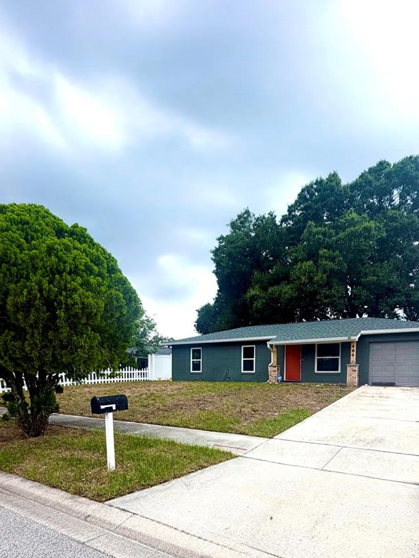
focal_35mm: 20
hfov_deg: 65.5
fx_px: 323
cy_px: 393
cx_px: 245
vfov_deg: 77.8
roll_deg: +0.3
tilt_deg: -2.4
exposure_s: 1/694
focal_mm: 2.22
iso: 40
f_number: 2.2
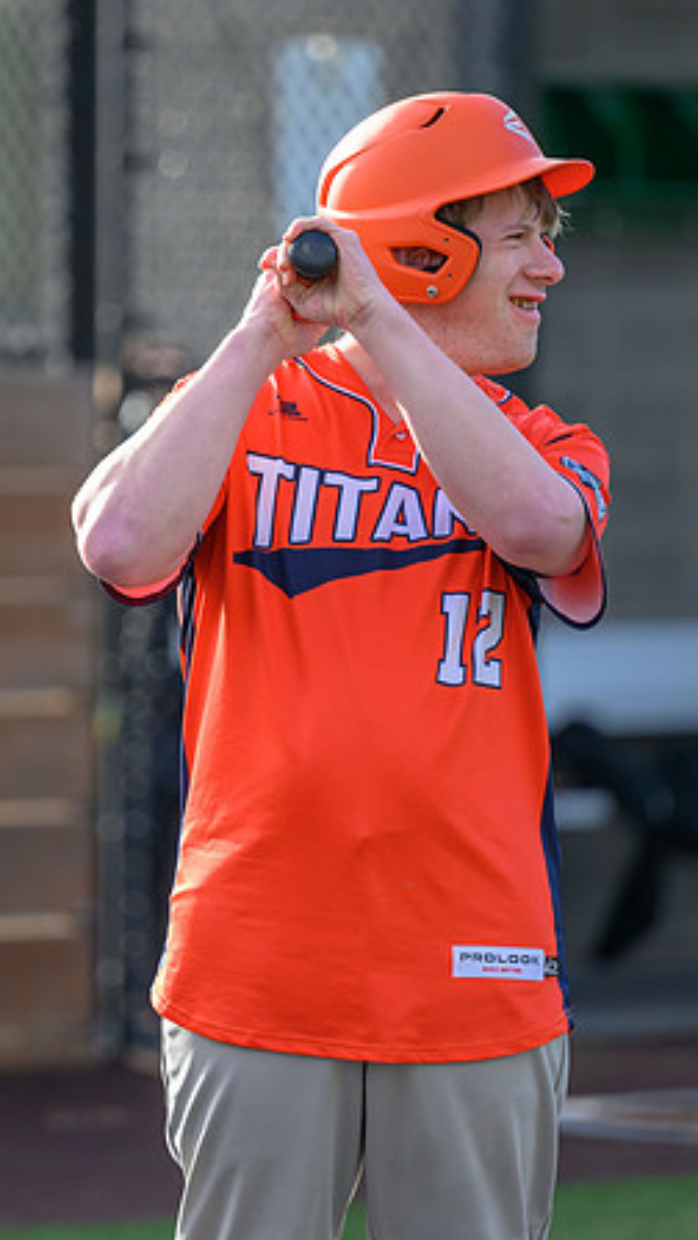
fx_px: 11220
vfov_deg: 6.3
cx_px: 203
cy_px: 539
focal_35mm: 341
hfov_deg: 3.6
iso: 450
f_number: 2.8
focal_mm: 180
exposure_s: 1/2000
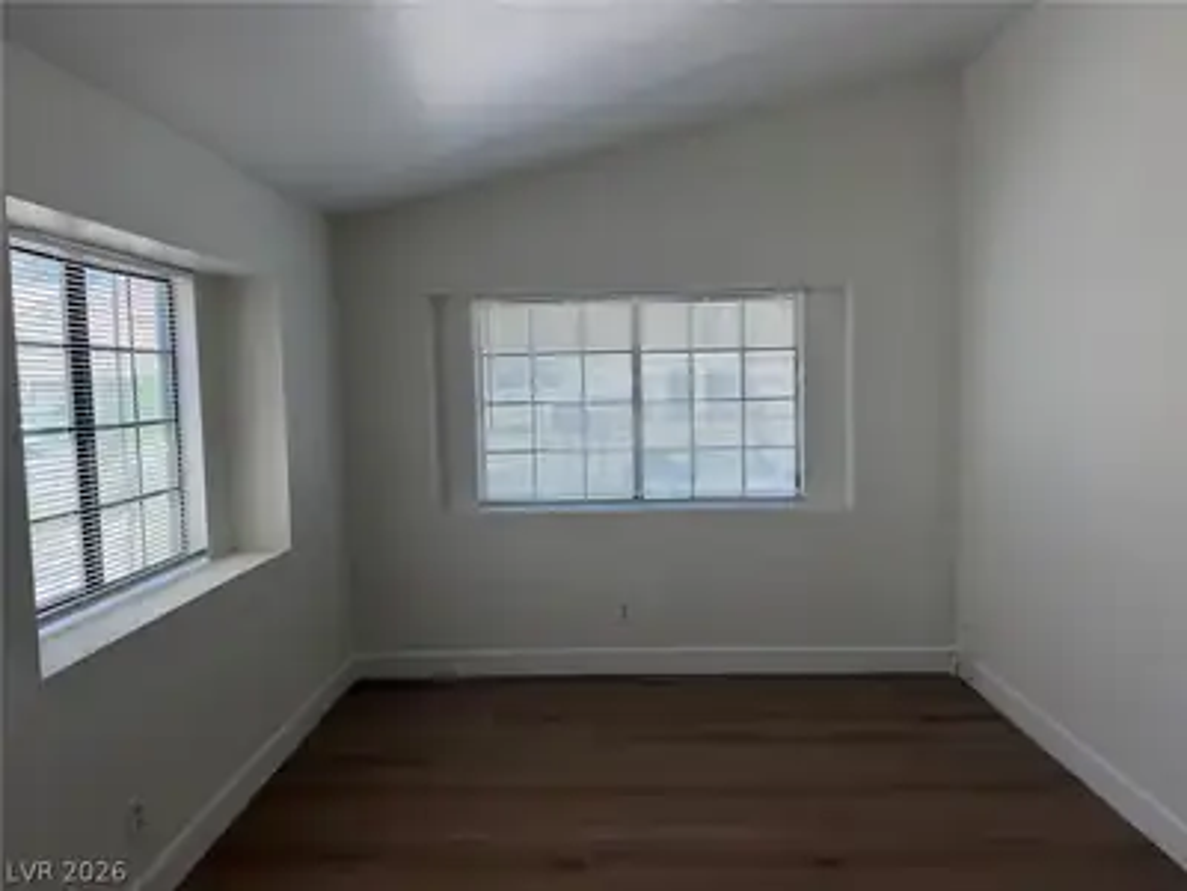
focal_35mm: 24
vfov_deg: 56.8
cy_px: 446
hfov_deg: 71.6
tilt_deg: -2.3
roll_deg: +0.4
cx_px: 594
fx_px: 823
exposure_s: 1/158
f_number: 1.78
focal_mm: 6.76
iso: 100
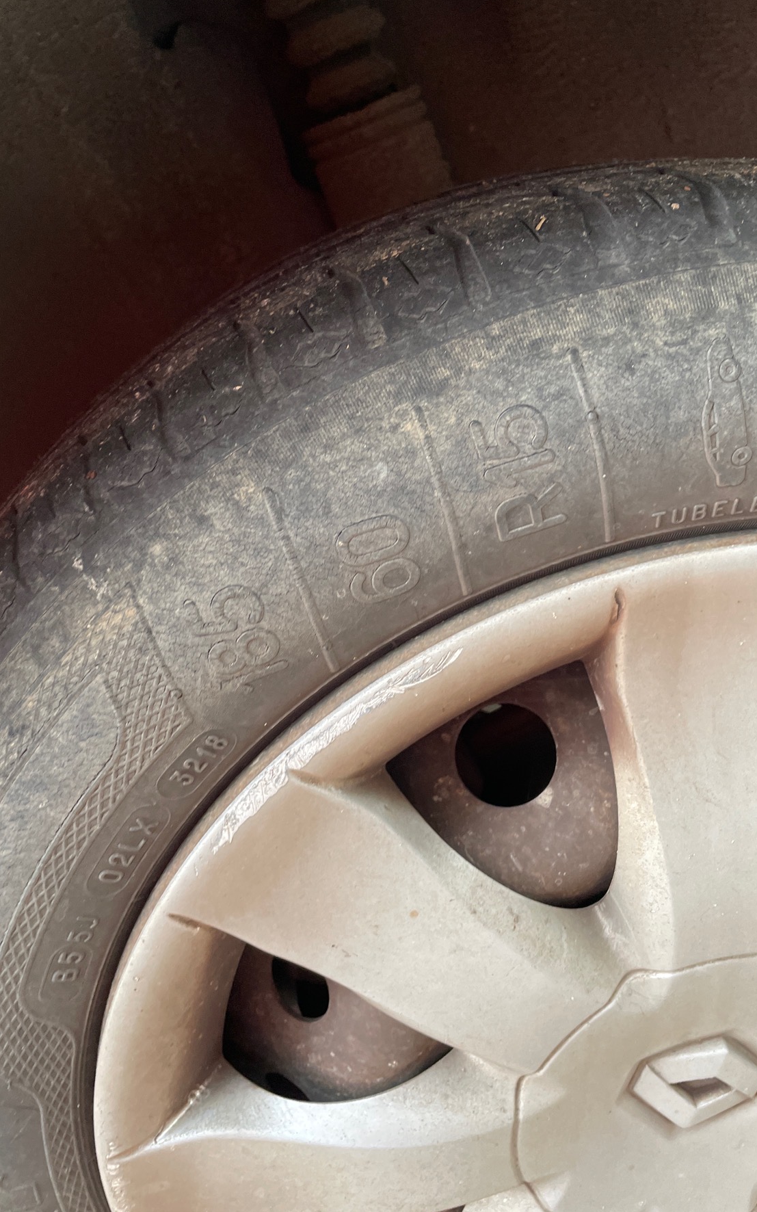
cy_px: 598
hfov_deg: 44.5
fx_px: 925
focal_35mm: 28
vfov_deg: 66.5
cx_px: 384
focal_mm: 4.2
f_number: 1.6
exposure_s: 1/60
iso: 160
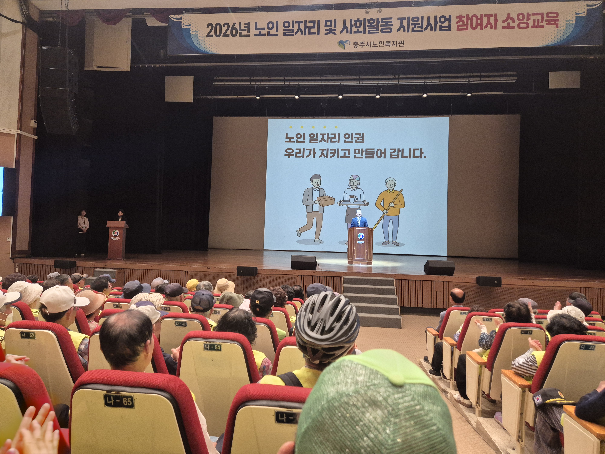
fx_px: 402
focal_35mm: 23
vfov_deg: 58.9
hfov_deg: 73.9
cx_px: 302
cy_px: 227
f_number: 1.8
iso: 500
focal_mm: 5.4
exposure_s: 1/120
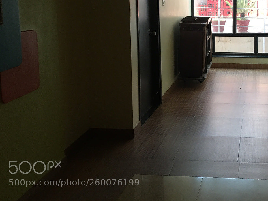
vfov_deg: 28.9
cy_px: 35
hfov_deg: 37.4
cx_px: 218
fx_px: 379
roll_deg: +0.0
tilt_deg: -7.3
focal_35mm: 49
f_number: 2.2
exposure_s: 1/33
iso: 80
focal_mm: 4.15
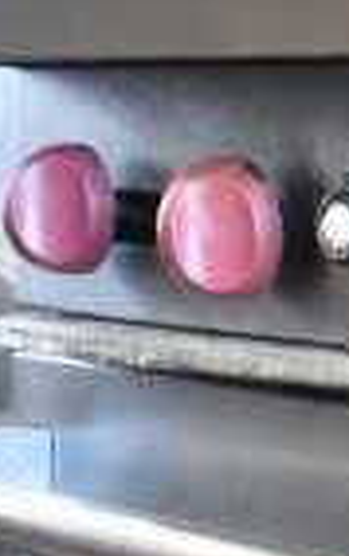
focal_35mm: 118
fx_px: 1792
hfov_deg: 9.0
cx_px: 1039
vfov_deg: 17.6
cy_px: 339
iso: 800
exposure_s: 1/30
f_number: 3.5
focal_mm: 18
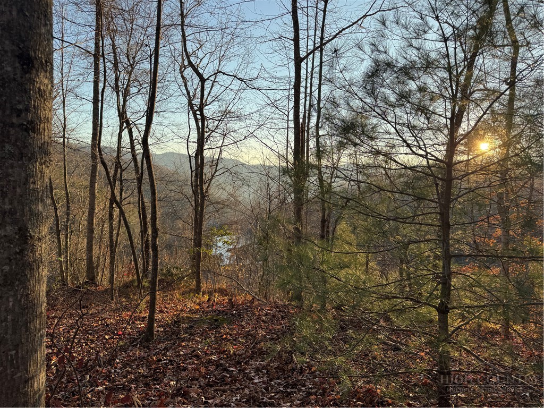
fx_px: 377
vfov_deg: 56.8
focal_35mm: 24
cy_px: 204
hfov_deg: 71.6
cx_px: 272
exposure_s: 1/1261
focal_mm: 6.76
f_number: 1.78
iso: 80
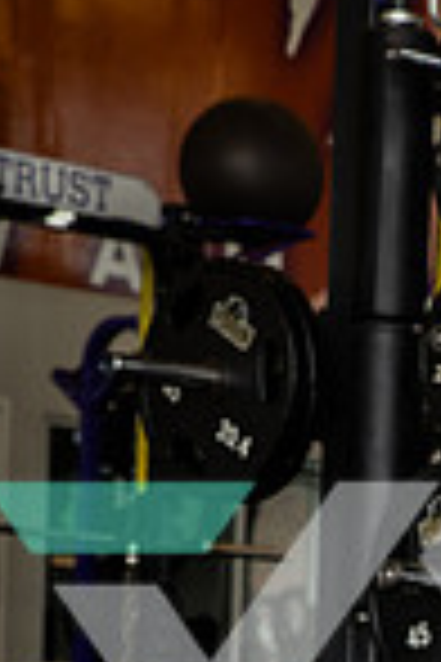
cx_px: 657
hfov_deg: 7.6
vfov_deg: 11.2
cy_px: 941
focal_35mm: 178
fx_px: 3270
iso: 800
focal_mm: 58
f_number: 7.1
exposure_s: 1/250
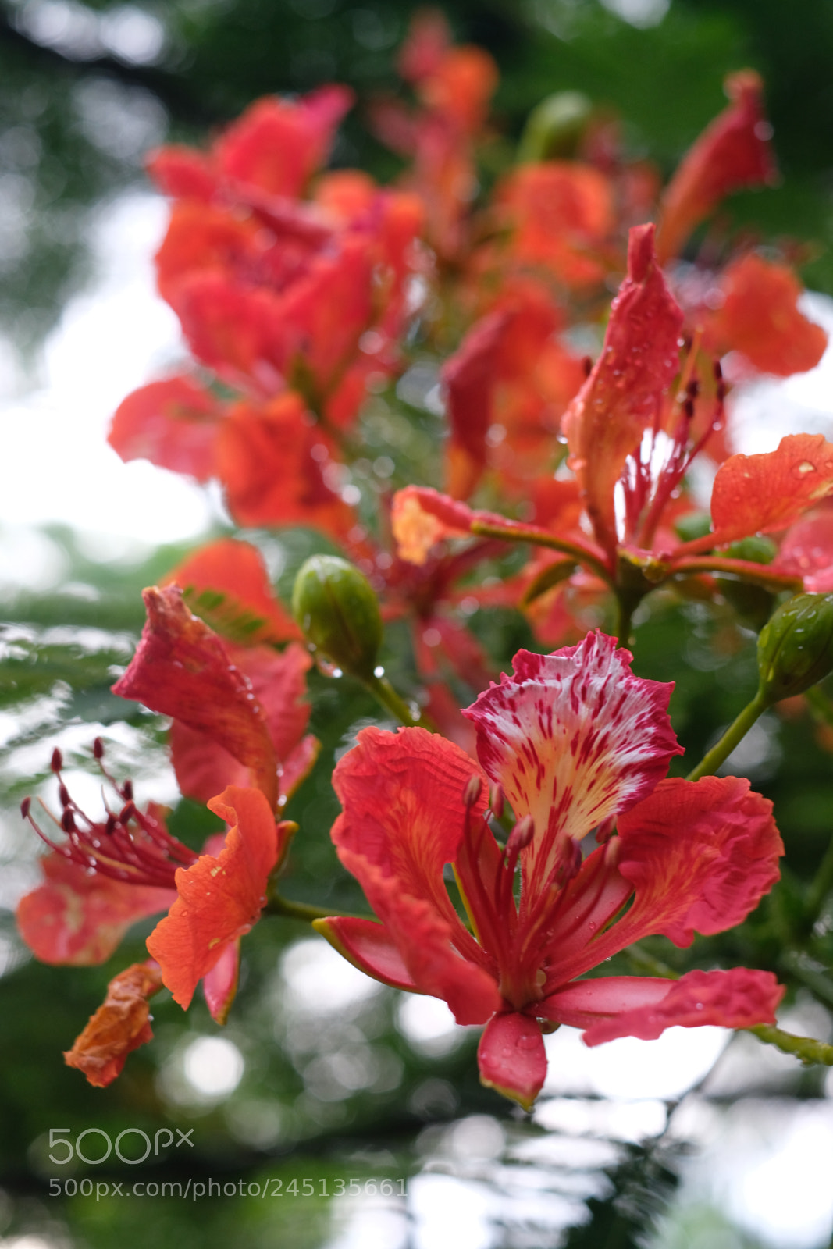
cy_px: 624
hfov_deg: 25.5
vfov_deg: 37.5
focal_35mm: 53
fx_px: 1839
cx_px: 416
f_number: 4
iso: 800
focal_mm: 35
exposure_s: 1/100
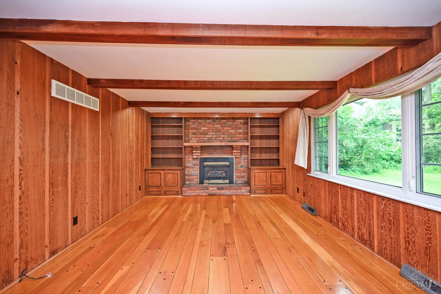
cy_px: 147
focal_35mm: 14
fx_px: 171
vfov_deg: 81.2
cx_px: 220
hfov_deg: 104.3
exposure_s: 1/60
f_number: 4
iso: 900
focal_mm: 14
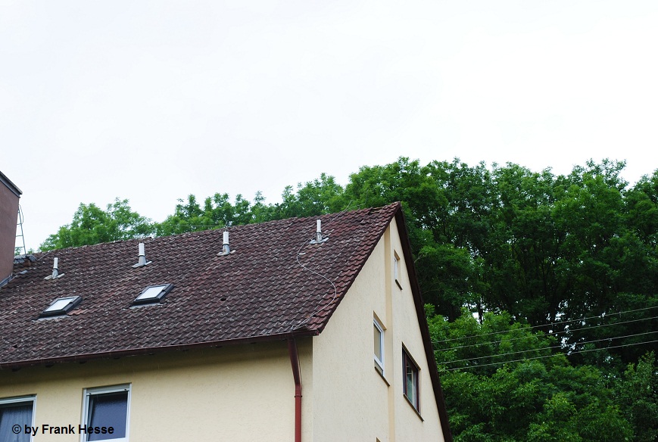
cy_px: 221
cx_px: 329
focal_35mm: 82
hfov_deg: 24.6
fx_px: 1512
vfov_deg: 16.6
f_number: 9
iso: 200
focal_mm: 55
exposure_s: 1/160
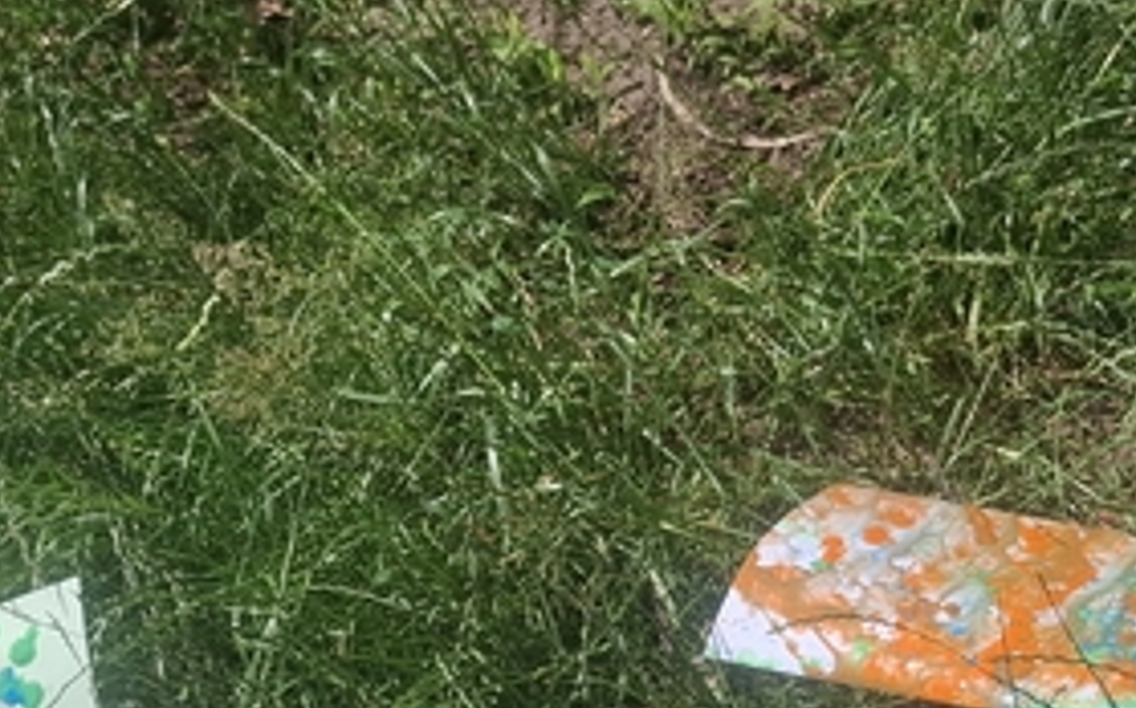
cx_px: 717
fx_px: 2166
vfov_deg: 18.2
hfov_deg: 29.3
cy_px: 667
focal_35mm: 70
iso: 50
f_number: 1.8
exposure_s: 1/3012
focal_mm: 5.54
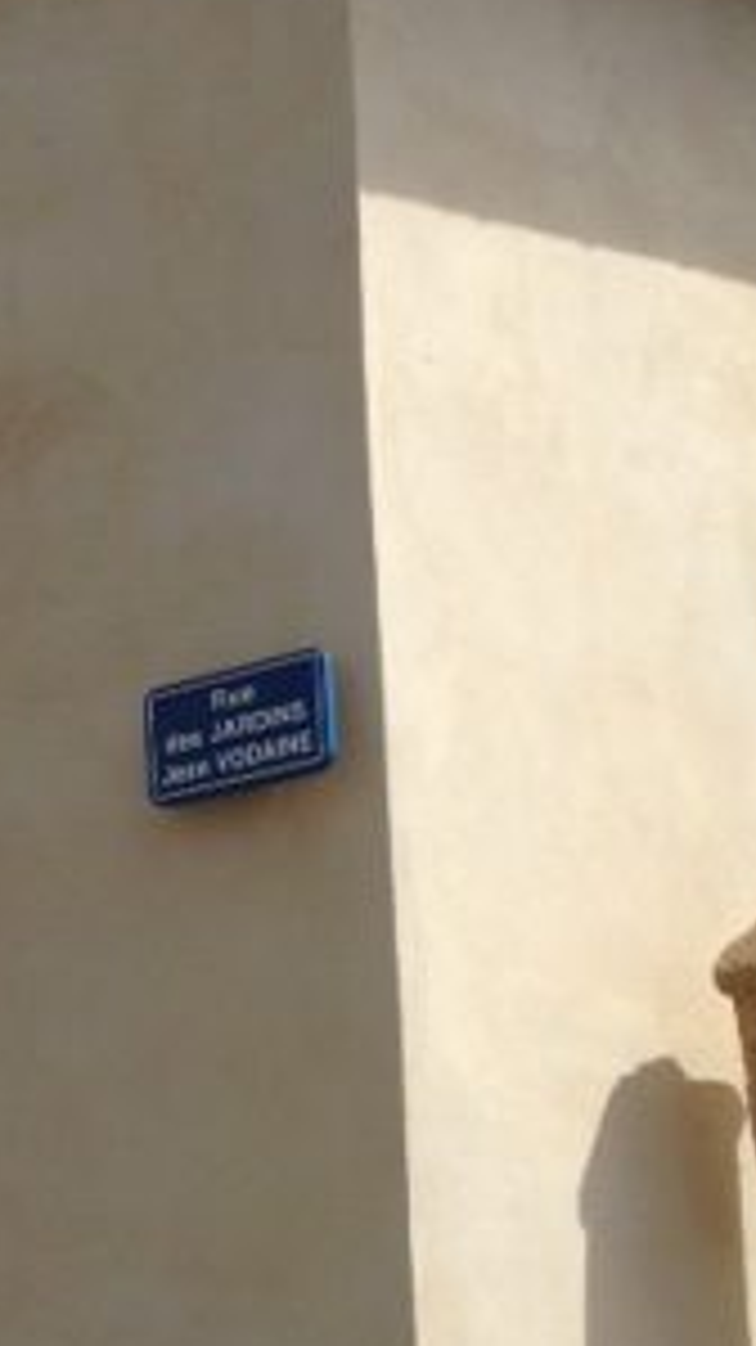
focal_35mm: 77
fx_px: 2746
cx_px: 36
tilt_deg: +19.7
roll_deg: -1.8
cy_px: 725
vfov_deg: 27.5
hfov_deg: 15.4
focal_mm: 4.12
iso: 50
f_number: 2.4
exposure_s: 1/2008
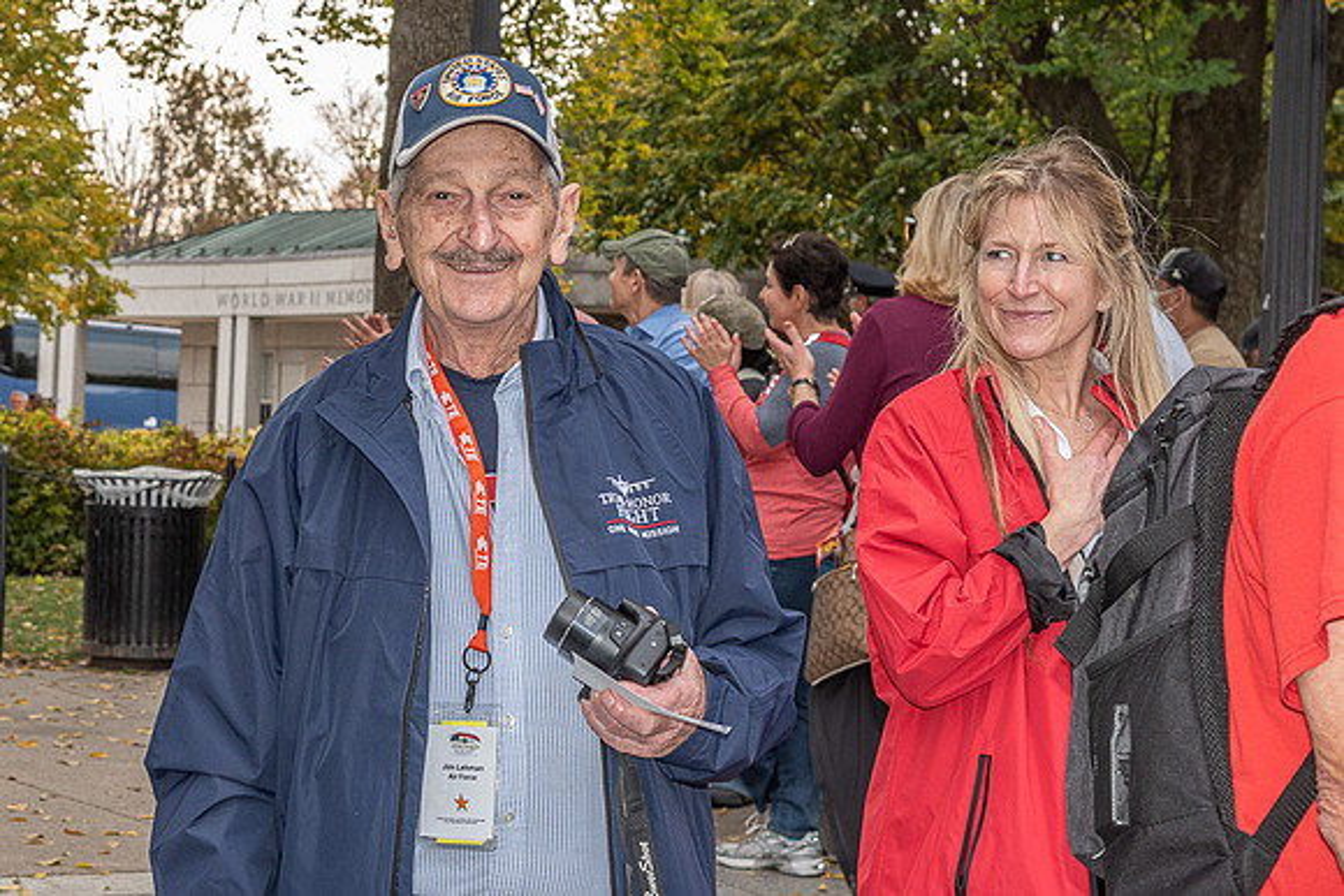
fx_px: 3019
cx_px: 424
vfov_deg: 16.8
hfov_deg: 24.9
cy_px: 256
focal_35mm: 81
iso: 500
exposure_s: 1/250
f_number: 8
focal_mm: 55
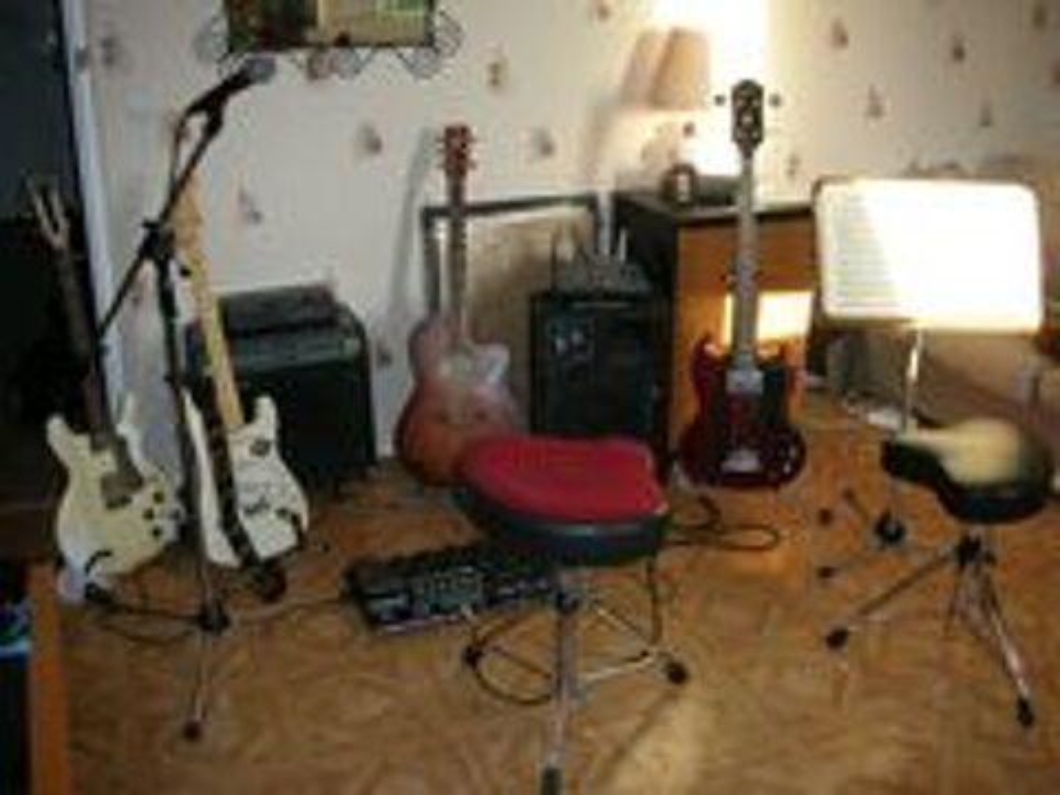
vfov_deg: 40.7
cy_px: 398
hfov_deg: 52.6
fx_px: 1072
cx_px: 530
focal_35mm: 35
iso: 89
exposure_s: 1/60.1
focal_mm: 5.8
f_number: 3
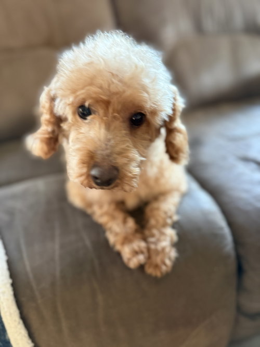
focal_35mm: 24
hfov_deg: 56.8
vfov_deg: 71.6
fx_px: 240
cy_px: 174
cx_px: 130
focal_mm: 6.76
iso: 500
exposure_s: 1/60
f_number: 1.78
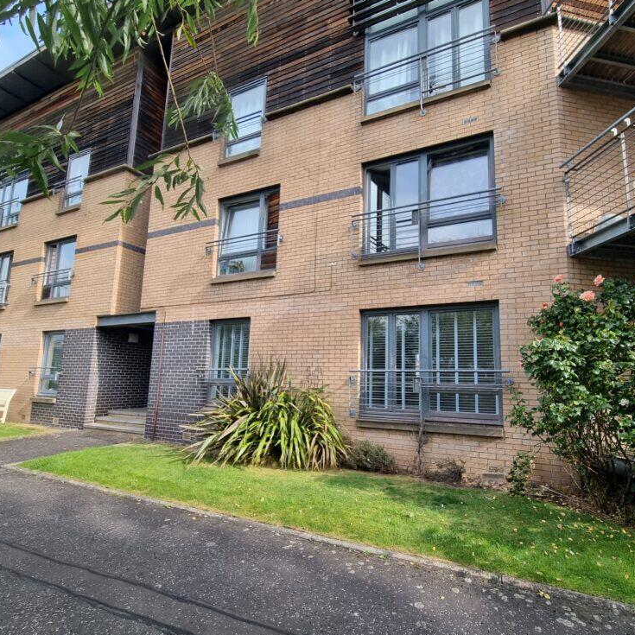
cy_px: 330
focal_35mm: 16
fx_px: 332
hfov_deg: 87.0
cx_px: 356
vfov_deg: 87.4
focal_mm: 2.2
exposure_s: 1/536
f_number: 2.2
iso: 50
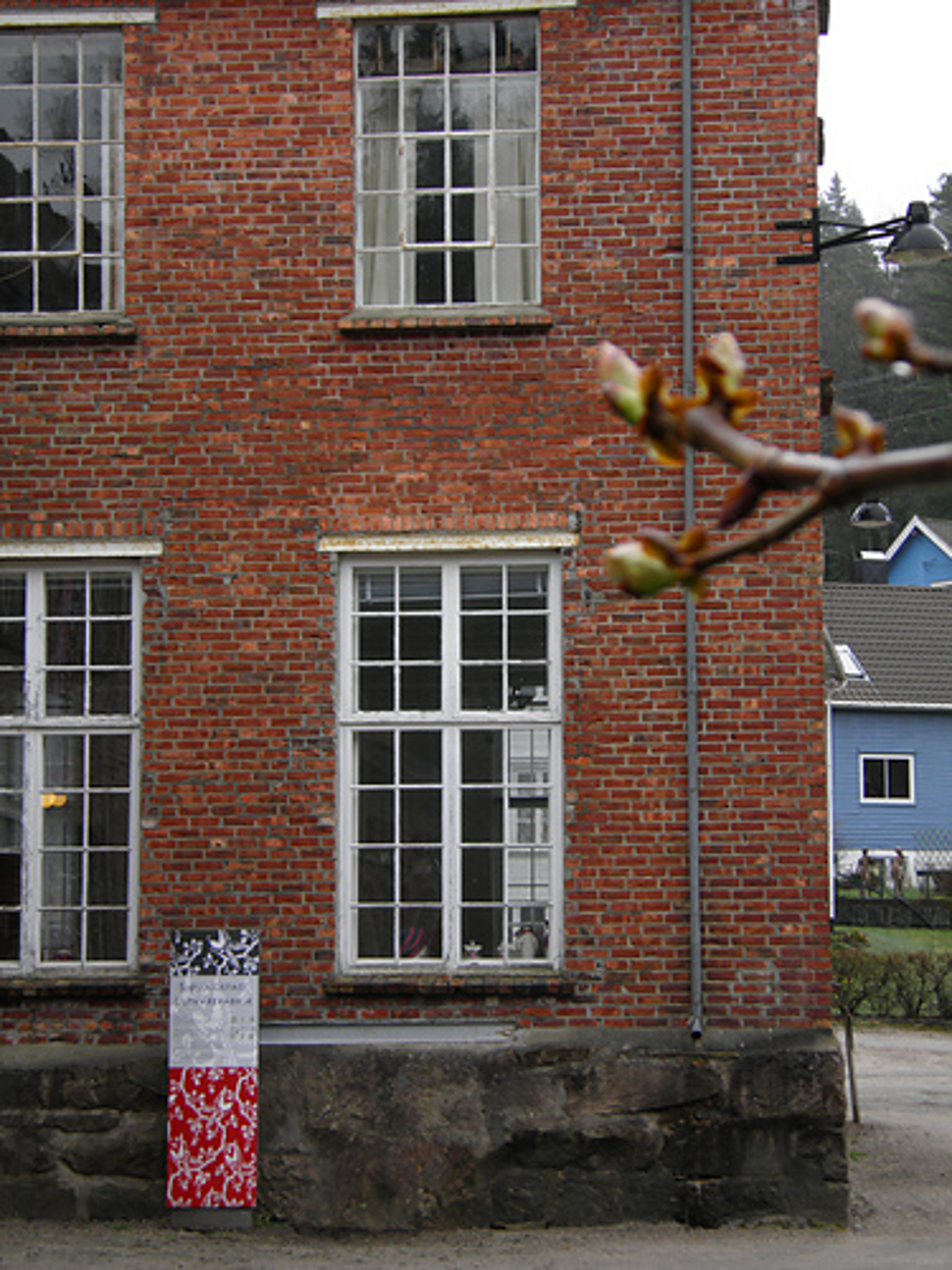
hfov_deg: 17.6
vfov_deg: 23.3
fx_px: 3080
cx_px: 476
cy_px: 635
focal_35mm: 84
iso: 64
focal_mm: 15.2
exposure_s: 1/50
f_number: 3.9
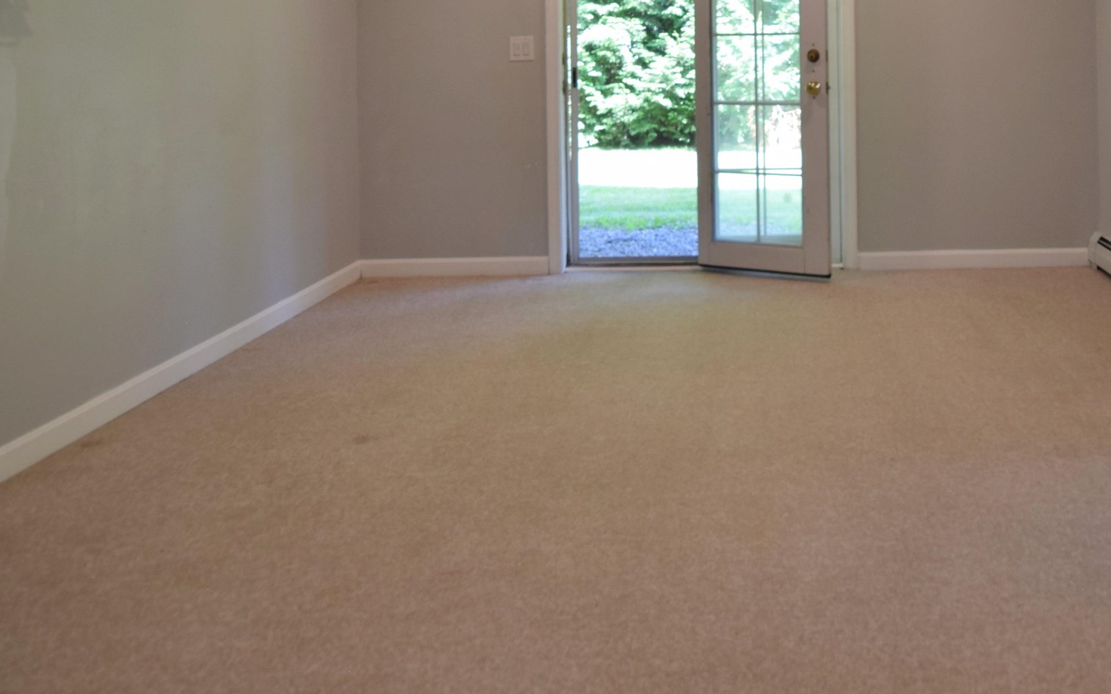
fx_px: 939
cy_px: 39
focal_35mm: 31
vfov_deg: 37.3
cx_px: 769
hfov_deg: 59.4
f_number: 6.3
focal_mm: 10
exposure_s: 1/15
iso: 200
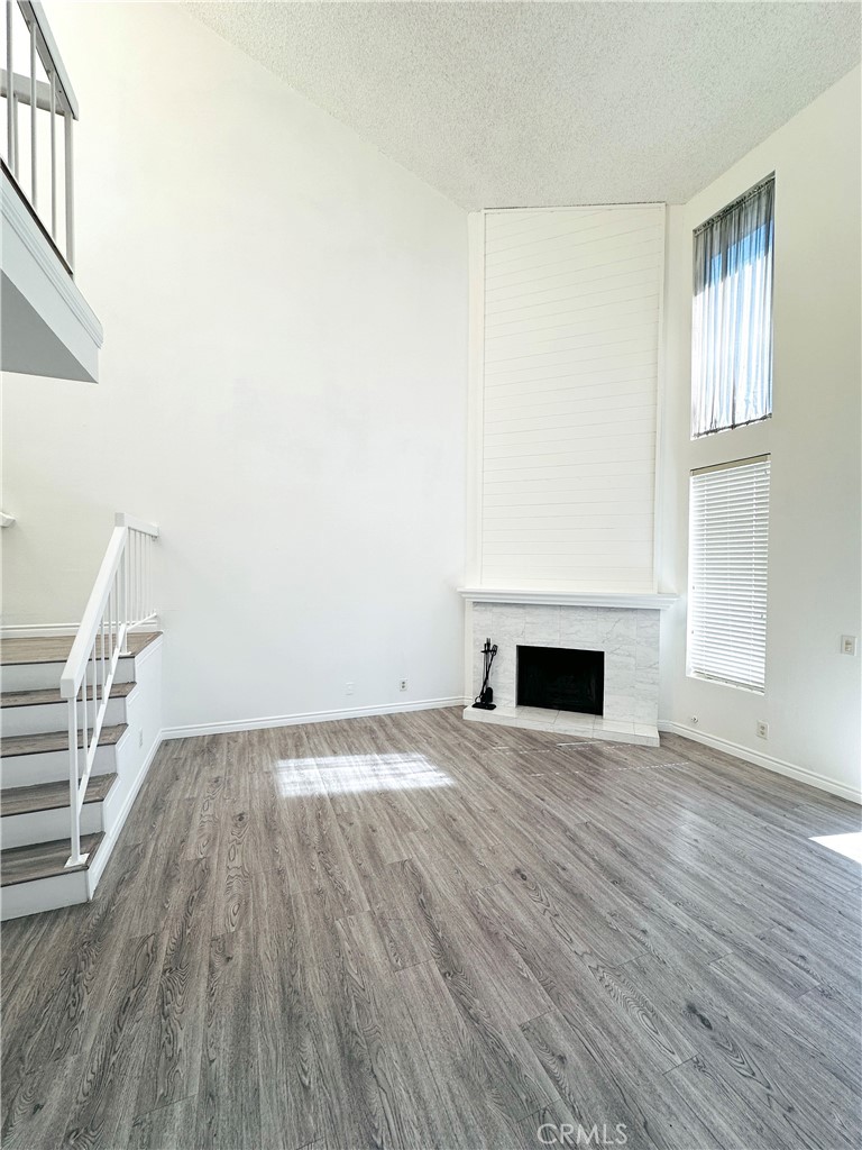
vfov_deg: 102.1
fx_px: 465
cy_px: 575
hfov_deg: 85.7
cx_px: 431
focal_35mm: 14
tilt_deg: +0.1
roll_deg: -1.3
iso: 50
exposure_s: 1/99
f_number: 2.2
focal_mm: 2.22
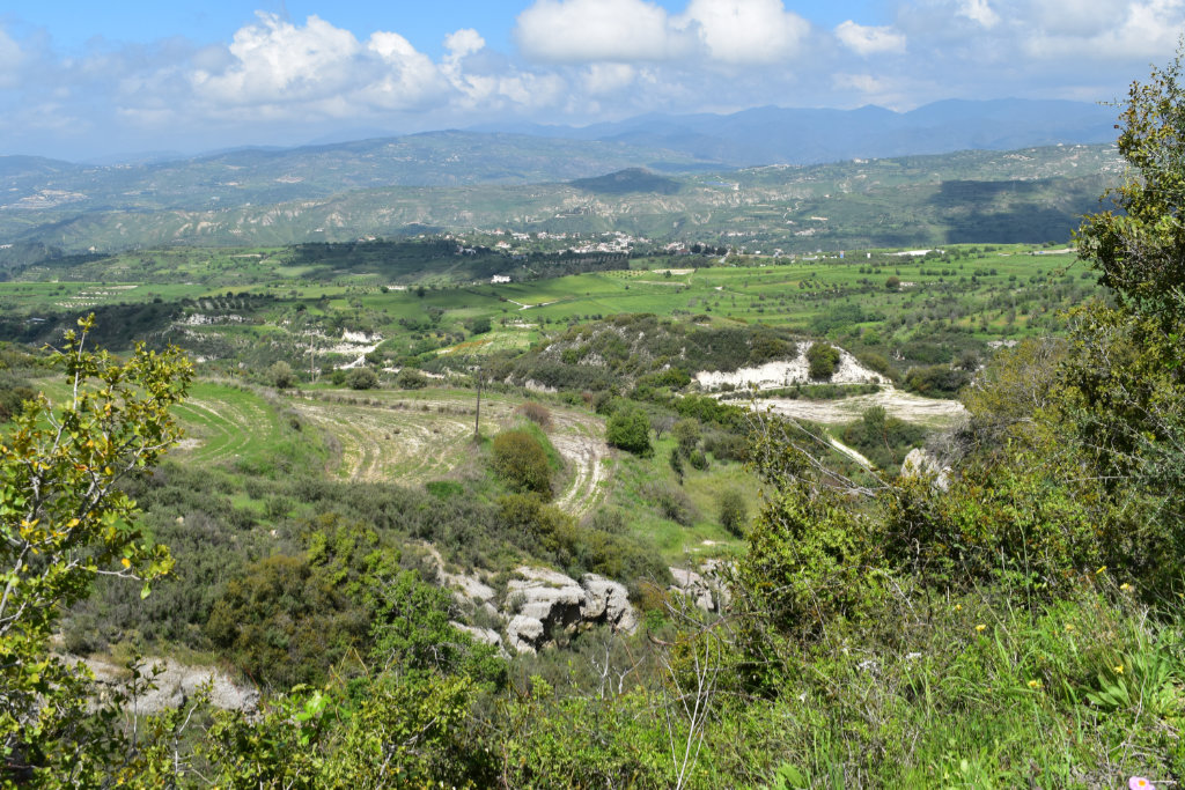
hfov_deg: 47.9
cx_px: 592
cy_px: 395
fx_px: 1333
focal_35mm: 40
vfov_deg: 33.0
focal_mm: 27
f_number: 11
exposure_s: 1/500
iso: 360
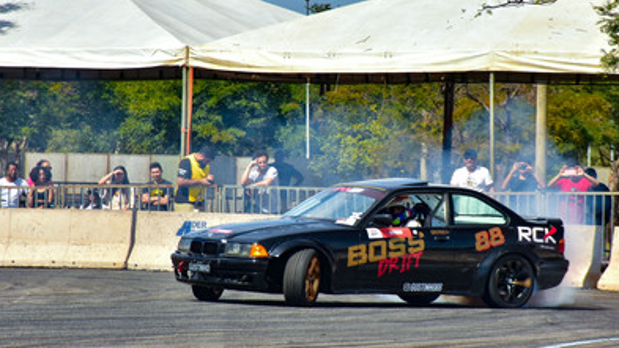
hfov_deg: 7.7
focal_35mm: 280
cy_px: 182
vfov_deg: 4.3
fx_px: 4595
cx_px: 323
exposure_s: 1/200
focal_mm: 140
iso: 160
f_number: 8
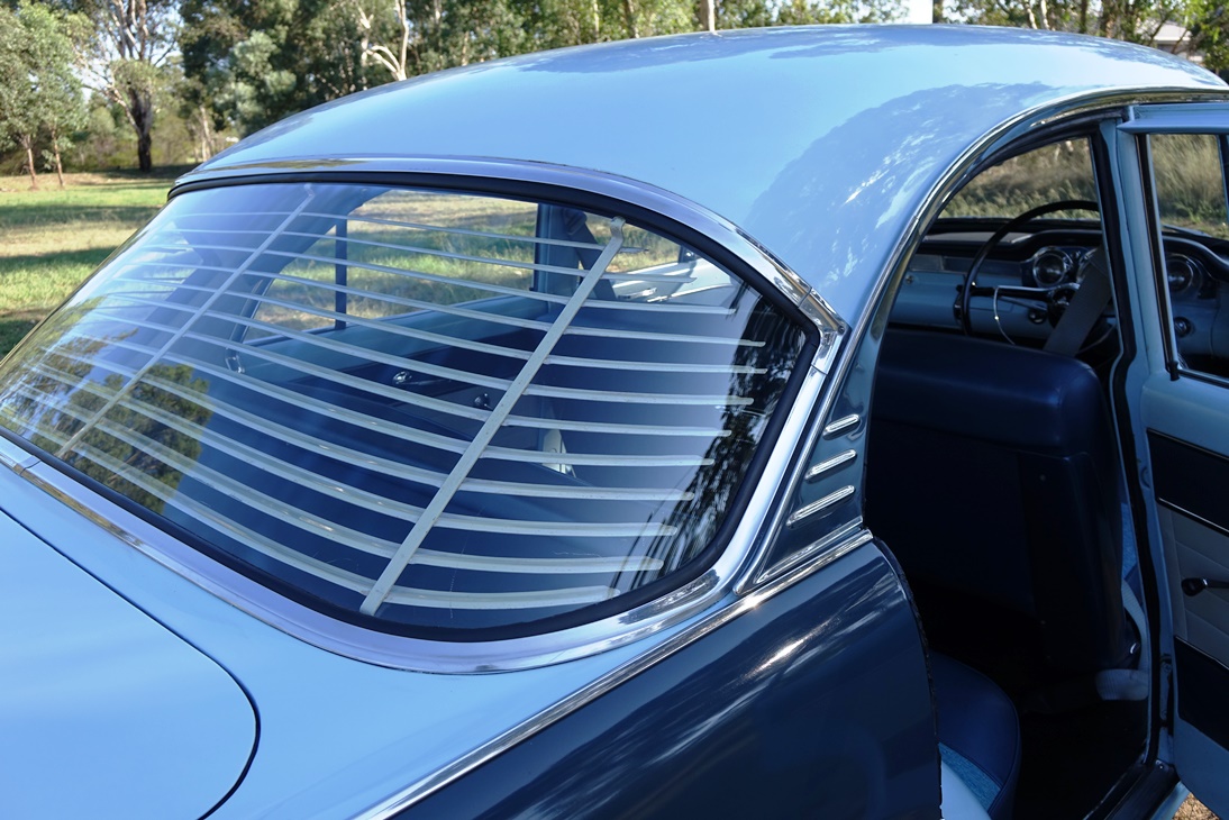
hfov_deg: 63.6
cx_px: 614
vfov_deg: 45.0
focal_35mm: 29
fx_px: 990
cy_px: 410
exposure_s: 1/320
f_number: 4
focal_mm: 10.7
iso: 125
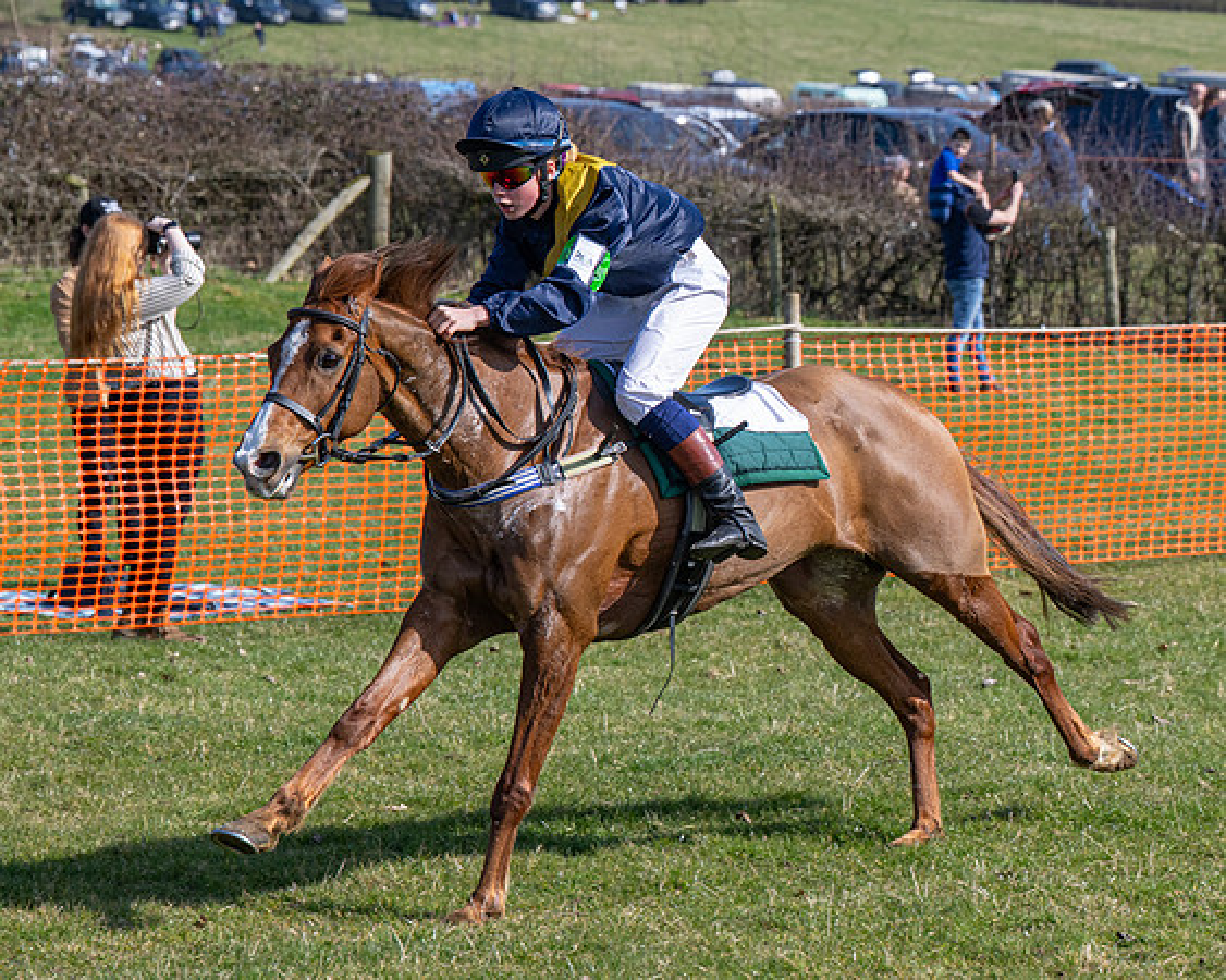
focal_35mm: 155
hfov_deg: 12.5
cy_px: 469
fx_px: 5611
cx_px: 612
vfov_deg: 10.0
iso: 200
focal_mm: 80
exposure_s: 1/1250
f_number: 5
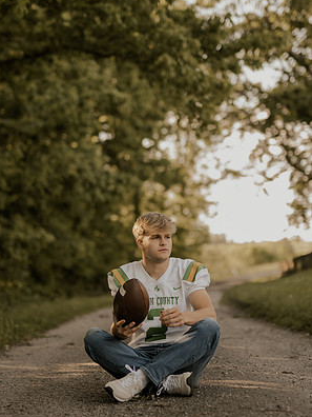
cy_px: 213
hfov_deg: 18.0
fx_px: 985
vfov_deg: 23.8
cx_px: 155
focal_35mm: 82
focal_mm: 50
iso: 100
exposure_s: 1/500
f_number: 1.8
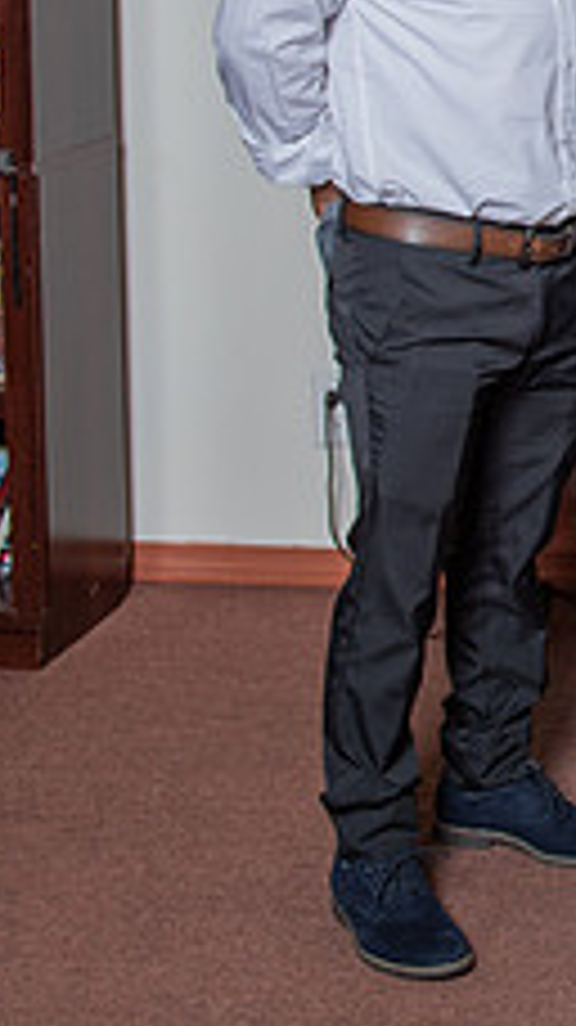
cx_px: 1121
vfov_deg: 21.9
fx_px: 2583
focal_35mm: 95
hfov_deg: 11.5
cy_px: 74
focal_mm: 29
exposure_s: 1/200
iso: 200
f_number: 4
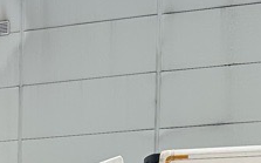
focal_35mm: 137
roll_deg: +0.3
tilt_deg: -3.3
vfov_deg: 9.0
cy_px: 335
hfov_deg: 14.2
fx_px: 974
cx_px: -135
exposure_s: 1/279
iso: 80
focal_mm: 6.86
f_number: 1.78
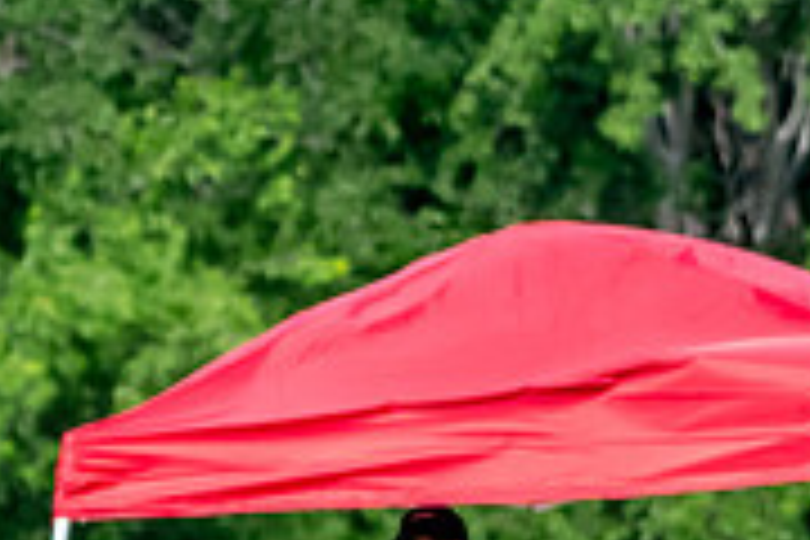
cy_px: 844
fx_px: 21711
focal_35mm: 965
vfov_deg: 1.4
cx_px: -410
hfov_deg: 2.1
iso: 1400
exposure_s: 1/2000
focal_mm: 200
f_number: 5.6
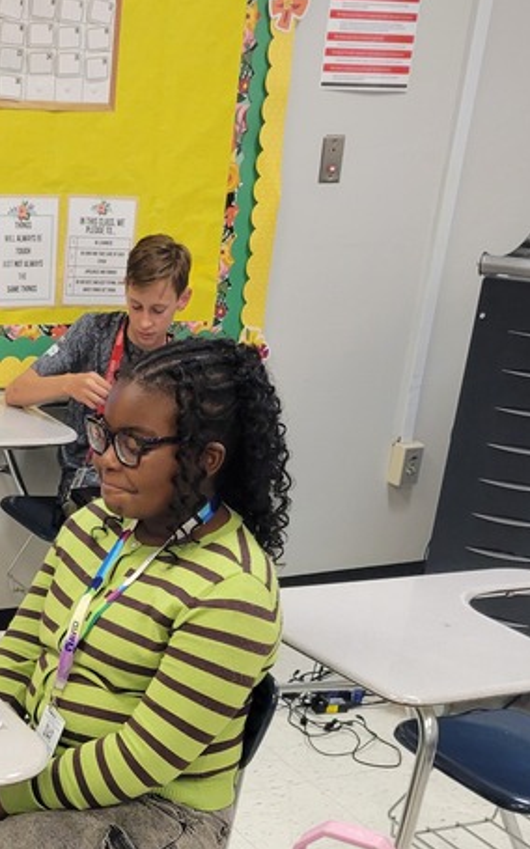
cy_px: 911
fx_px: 1434
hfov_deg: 20.5
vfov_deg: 30.0
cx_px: 45
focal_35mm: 62
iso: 250
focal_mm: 5.4
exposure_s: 1/120
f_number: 1.8
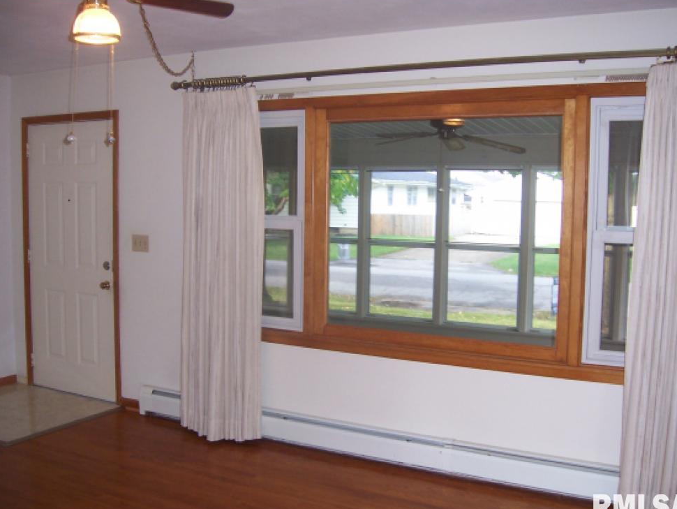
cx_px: 342
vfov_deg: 37.8
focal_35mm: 38
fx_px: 744
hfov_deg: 48.9
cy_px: 261
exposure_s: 1/60
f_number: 3
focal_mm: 6
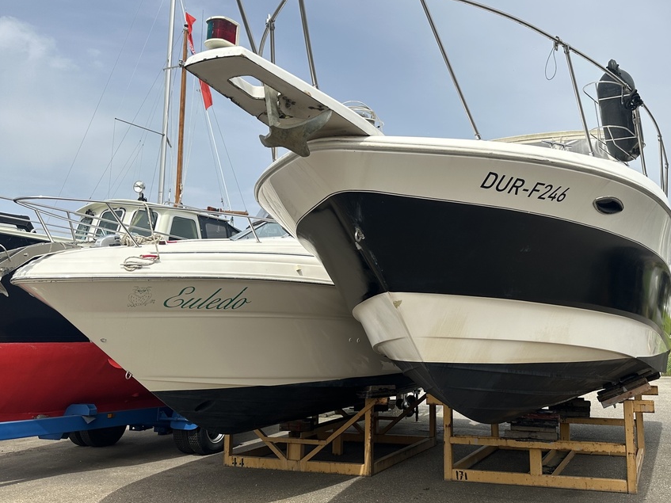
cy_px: 225
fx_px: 659
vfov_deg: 41.7
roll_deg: -0.1
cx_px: 424
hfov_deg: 53.3
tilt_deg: +8.9
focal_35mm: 34
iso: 80
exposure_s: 1/3597
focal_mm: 6.86
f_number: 1.78
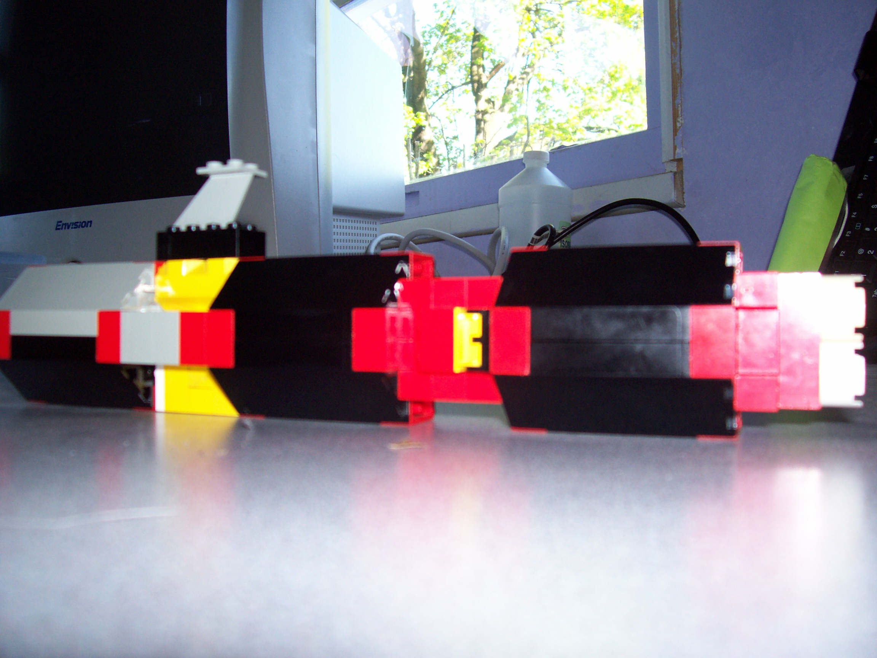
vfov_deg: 41.8
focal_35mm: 34
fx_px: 861
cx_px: 438
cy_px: 329
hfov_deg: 54.0
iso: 80
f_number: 2.7
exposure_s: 1/64
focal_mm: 5.6
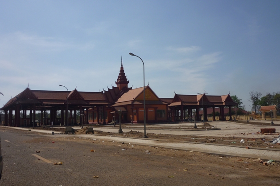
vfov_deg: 37.8
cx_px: 139
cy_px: 85
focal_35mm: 35
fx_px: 272
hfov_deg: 54.5
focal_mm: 5.5
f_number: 8
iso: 80
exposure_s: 1/400
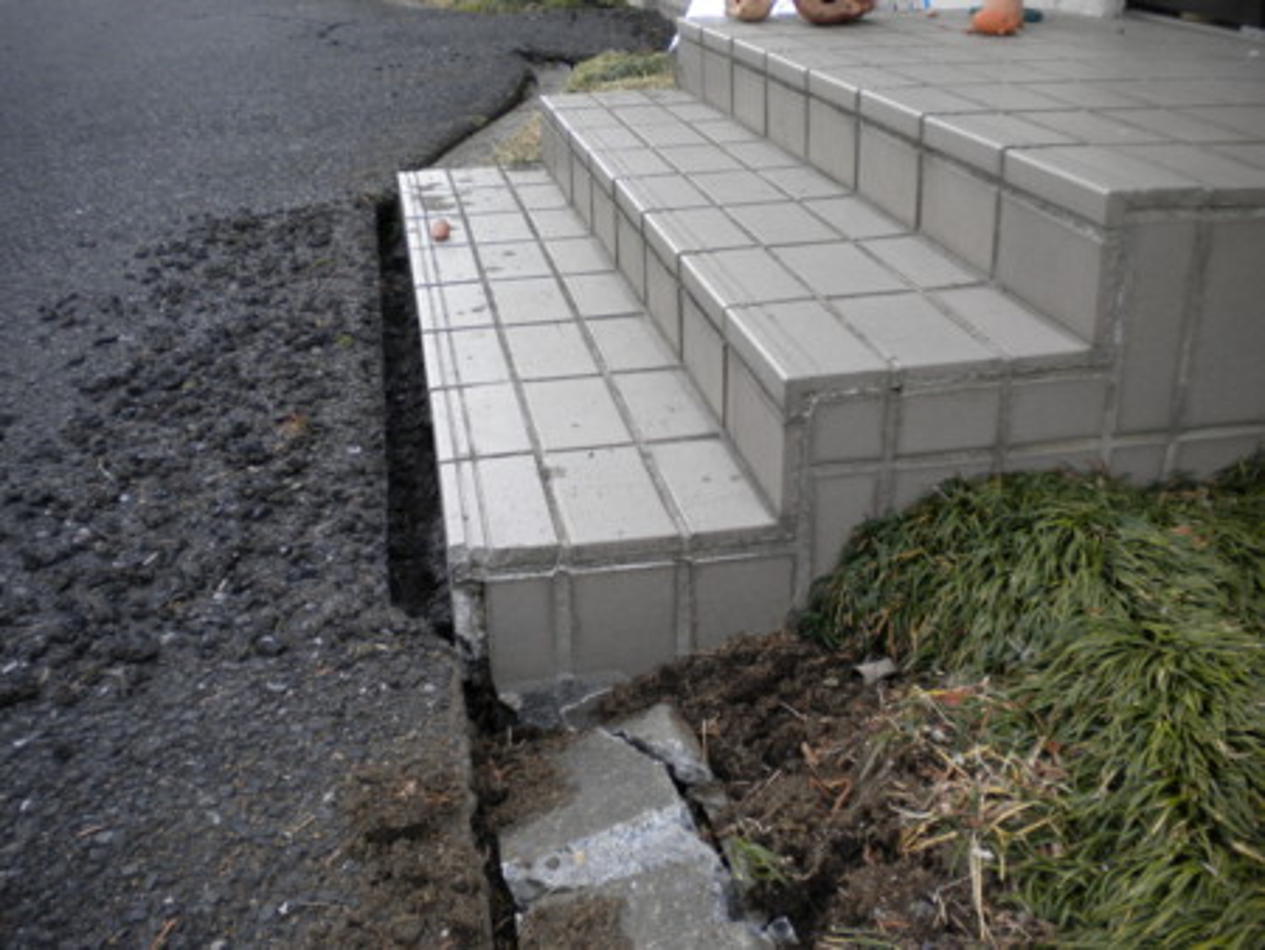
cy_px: 475
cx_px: 632
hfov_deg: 52.6
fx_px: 1280
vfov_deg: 40.7
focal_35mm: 35
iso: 88
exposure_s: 1/63
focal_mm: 6.3
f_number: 3.1
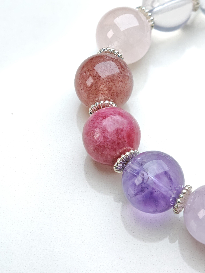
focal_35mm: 84
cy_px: 136
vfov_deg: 23.3
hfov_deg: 17.6
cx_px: 102
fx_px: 663
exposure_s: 1/1616
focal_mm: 11.5
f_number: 1.8
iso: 200
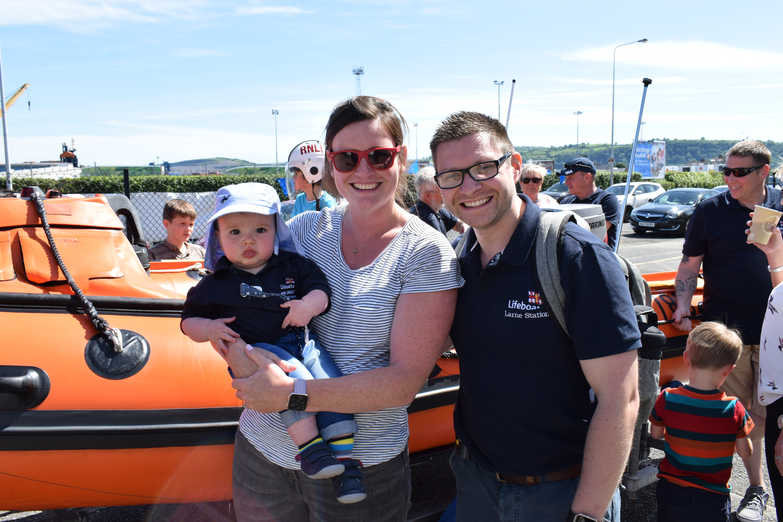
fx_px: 685
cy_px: 261
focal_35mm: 32
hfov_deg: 59.5
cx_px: 392
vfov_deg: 41.7
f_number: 11
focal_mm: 21
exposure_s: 1/80
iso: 100
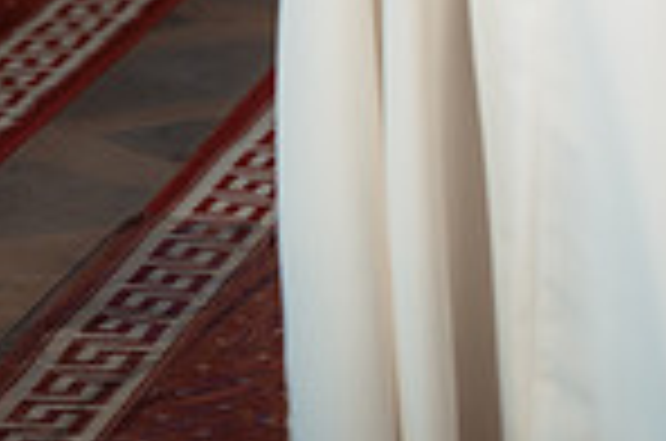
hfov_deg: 5.8
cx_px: 1286
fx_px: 6424
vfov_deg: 3.9
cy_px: -374
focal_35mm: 348
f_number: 1.8
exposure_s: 1/200
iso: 1600
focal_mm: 85
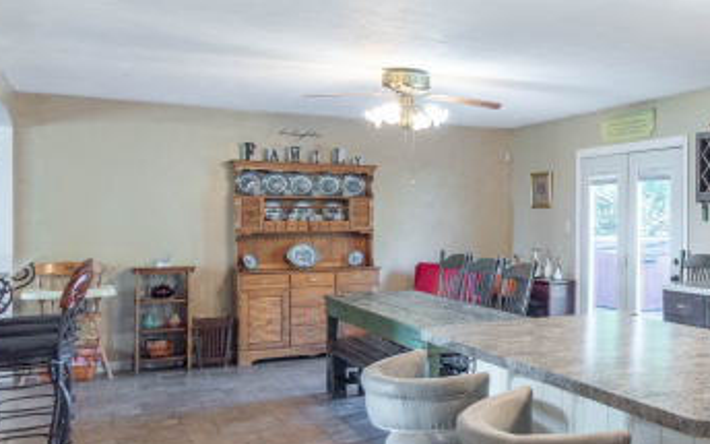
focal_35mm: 40
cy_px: 213
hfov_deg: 41.4
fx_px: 774
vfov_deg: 32.0
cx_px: 742
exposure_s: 1/50
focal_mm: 18
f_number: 5
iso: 640
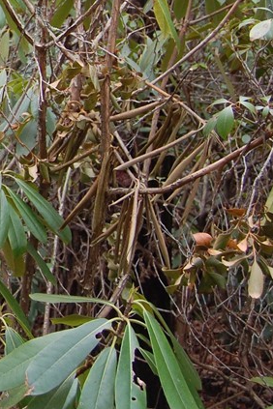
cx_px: -189
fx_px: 876
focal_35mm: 77
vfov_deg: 25.7
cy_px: 63
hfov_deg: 15.6
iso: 400
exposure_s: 1/125
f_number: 5.6
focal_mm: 20
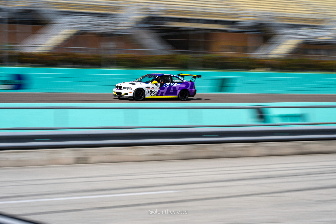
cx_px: 168
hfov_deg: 19.5
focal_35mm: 105
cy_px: 112
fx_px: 980
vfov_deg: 13.0
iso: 64
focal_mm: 105
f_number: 16
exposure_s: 1/60
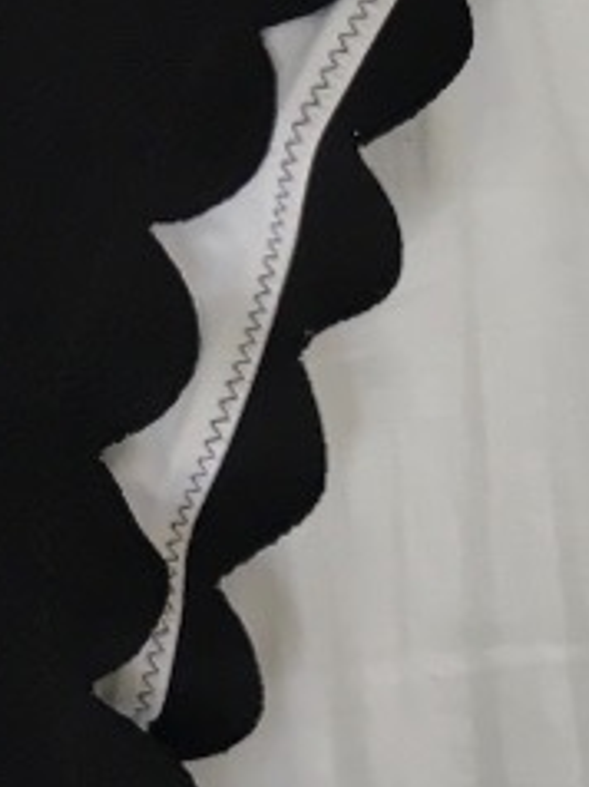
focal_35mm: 122
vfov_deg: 14.9
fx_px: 2773
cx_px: -341
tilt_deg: -77.1
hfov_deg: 11.5
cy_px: -413
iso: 25
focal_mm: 4.15
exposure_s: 1/33
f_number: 2.2
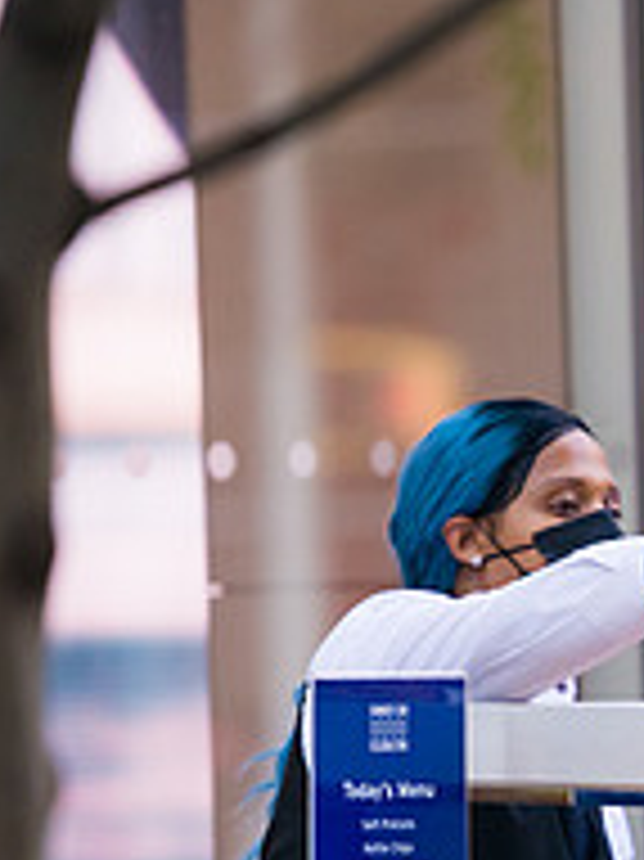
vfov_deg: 3.8
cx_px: 1112
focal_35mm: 527
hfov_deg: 2.8
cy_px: 736
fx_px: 13087
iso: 800
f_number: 3.2
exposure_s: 1/640
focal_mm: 180
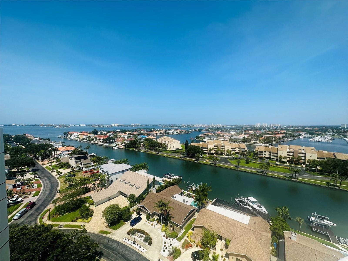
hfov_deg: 102.1
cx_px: 174
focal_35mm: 14
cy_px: 130
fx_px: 141
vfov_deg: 85.7
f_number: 2.2
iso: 50
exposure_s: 1/2618
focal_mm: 2.22
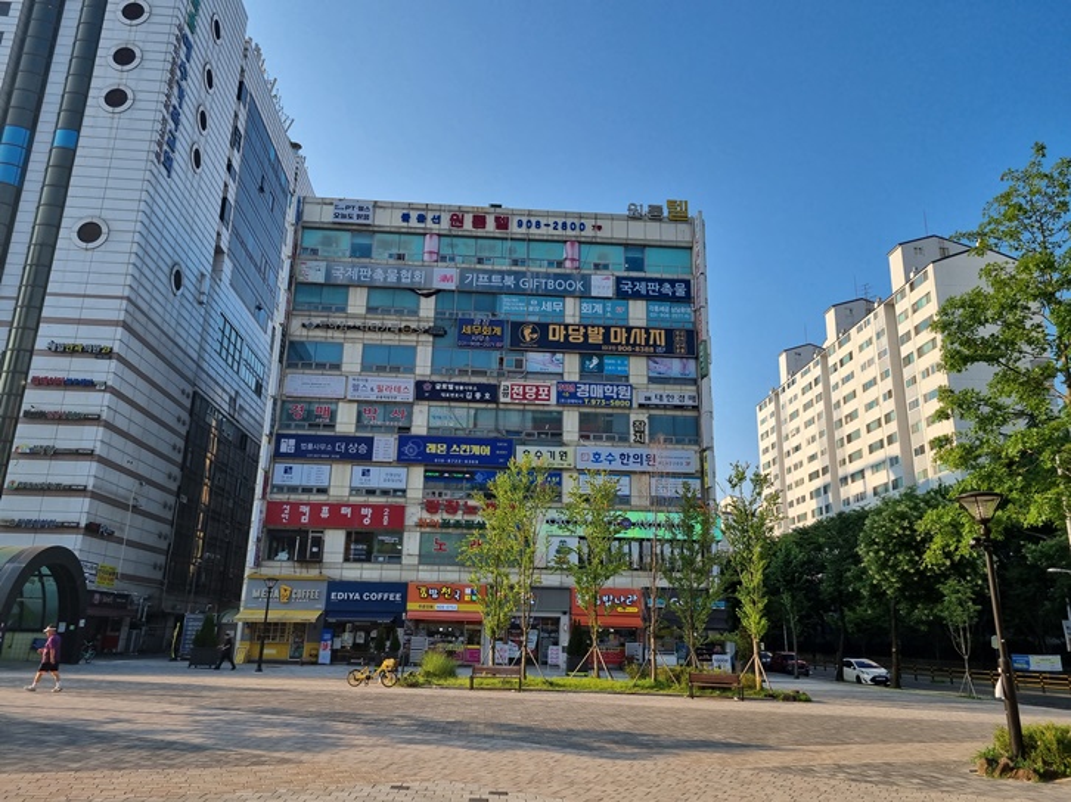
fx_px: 804
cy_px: 401
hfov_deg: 67.3
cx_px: 536
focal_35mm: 26
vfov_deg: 53.0
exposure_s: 1/1500
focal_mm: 5.4
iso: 50
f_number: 1.8
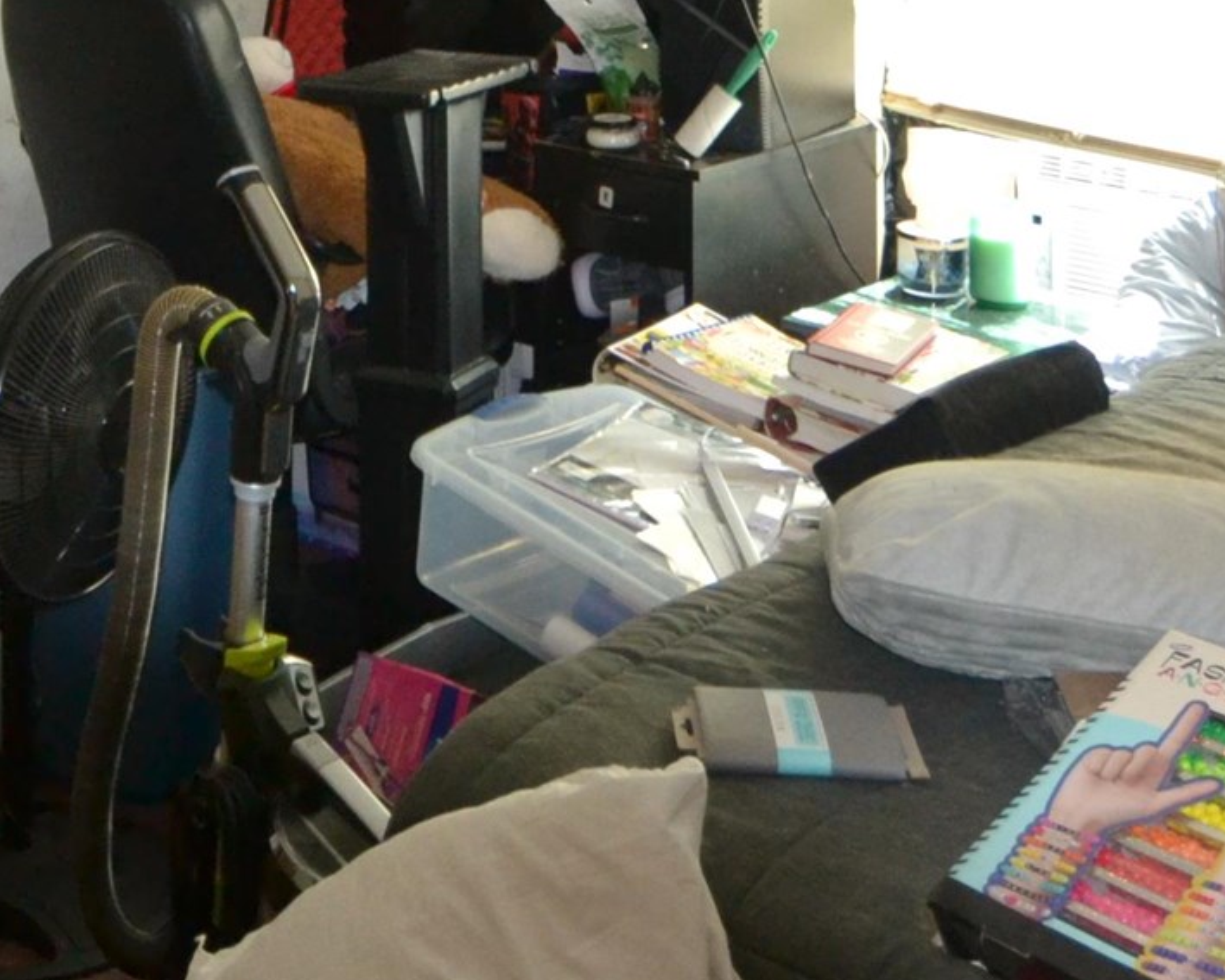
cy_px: -308
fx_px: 2211
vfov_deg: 22.3
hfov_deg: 30.2
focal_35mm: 61
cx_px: 235
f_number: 3.5
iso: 800
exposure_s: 1/60
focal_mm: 10
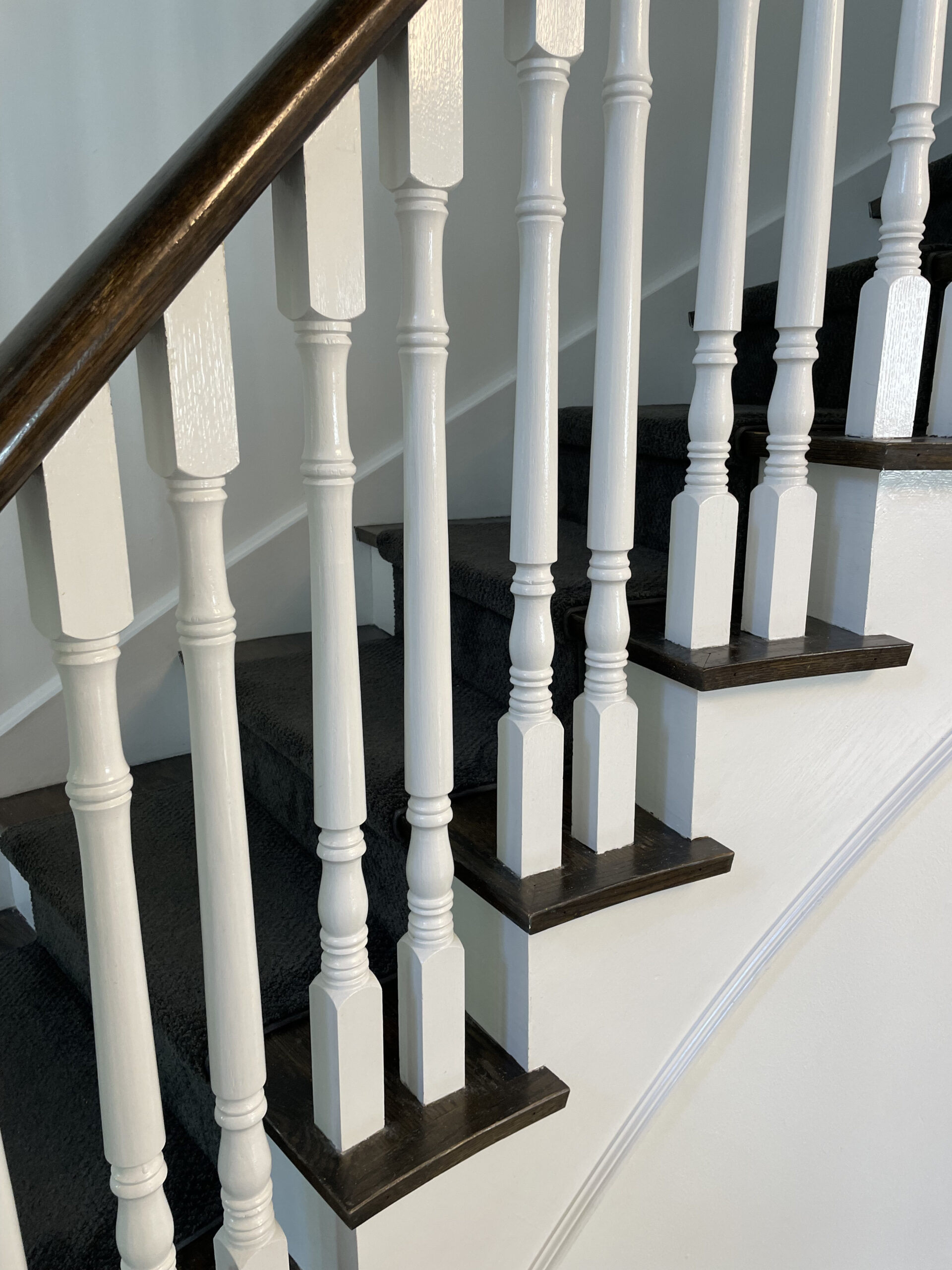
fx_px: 953
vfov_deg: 67.3
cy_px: 635
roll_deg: +2.0
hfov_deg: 53.1
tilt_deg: -13.7
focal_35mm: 26
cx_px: 476
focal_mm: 4.2
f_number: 1.6
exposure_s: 1/60
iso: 80
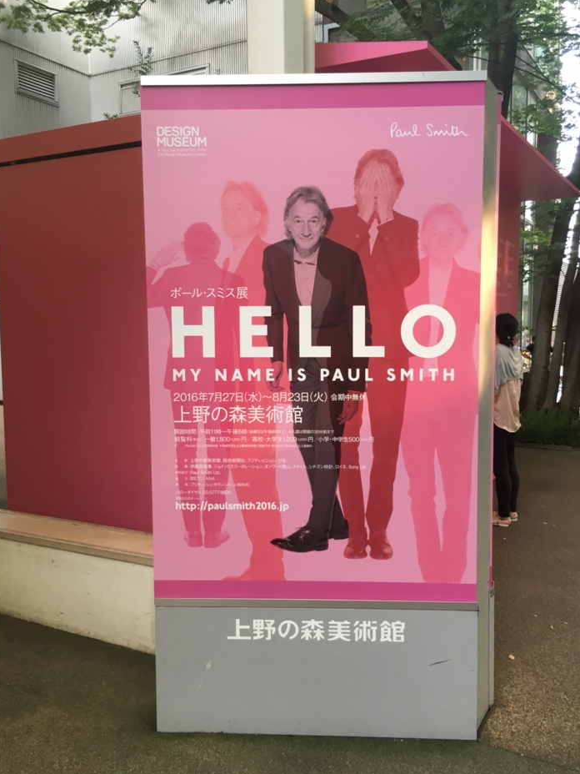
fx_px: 715
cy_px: 398
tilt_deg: -5.2
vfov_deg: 56.8
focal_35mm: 32
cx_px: 314
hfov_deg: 44.1
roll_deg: +1.1
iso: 32
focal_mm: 4.15
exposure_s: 1/30
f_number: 2.2
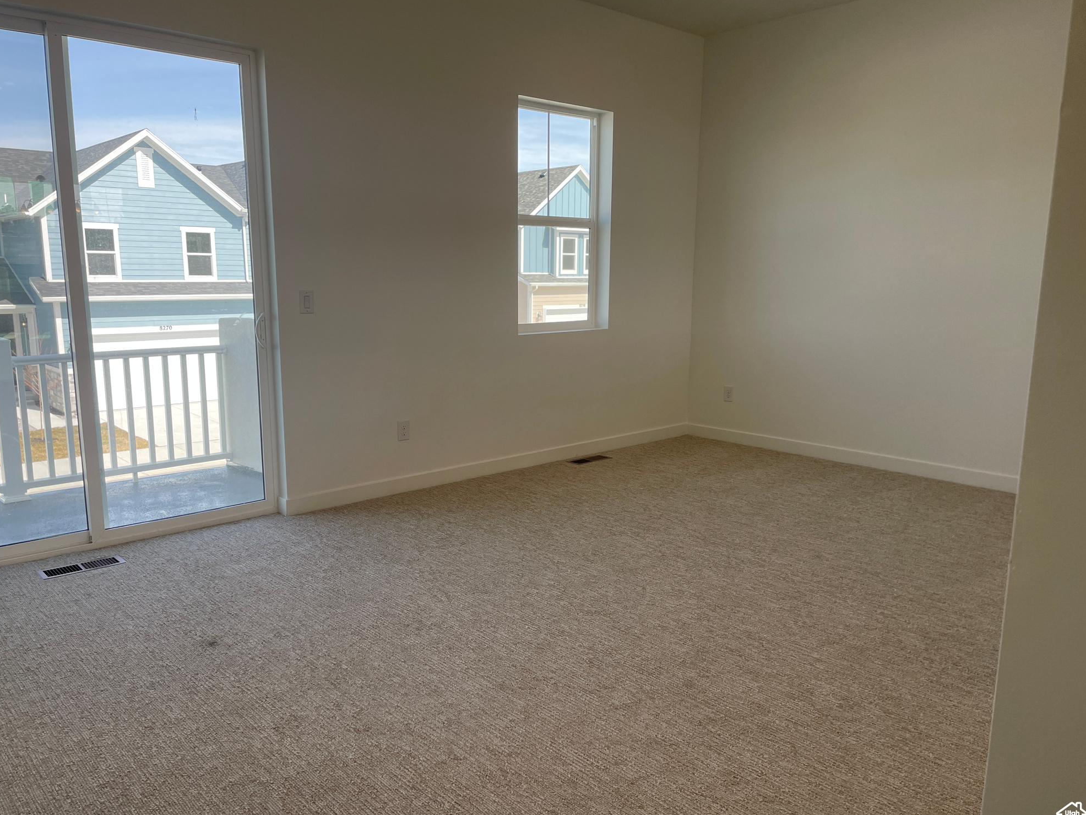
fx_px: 847
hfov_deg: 65.3
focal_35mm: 27
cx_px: 533
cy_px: 418
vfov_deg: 51.3
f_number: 1.6
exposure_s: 1/550
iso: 32
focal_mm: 4.2
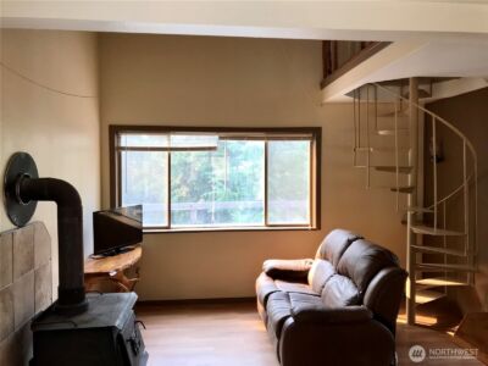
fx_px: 395
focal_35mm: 28
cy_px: 183
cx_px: 244
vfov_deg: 49.7
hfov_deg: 63.4
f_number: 1.8
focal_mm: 3.99
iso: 40
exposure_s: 1/120
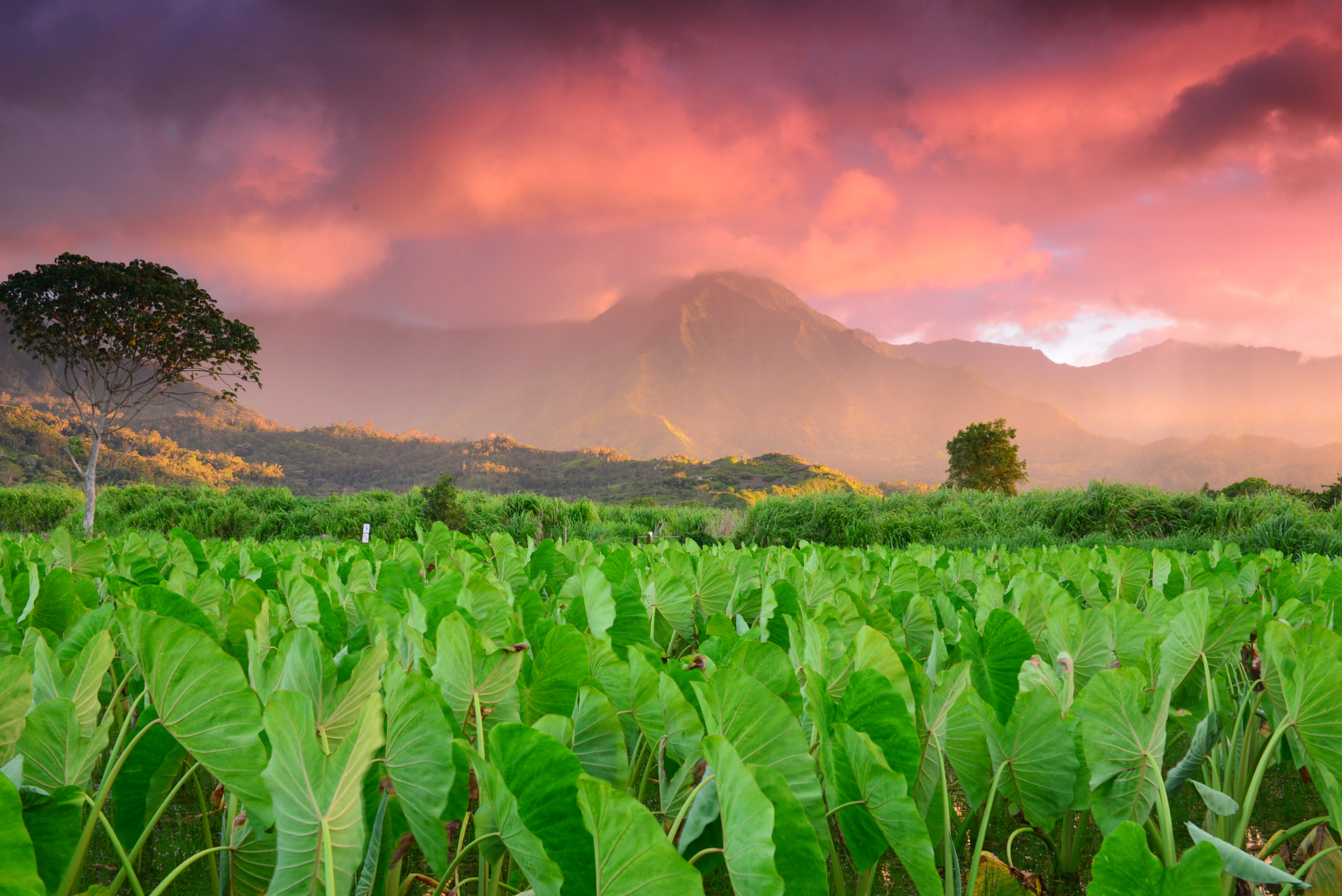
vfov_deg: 33.4
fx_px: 1492
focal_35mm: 40
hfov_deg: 48.4
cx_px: 671
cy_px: 448
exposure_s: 1/3
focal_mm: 40
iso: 800
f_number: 13
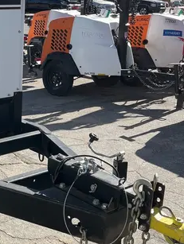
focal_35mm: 62
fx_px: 438
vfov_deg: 31.2
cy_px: 127
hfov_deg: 22.3
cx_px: -21
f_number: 1.6
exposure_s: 1/2463
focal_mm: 5.1
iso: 50
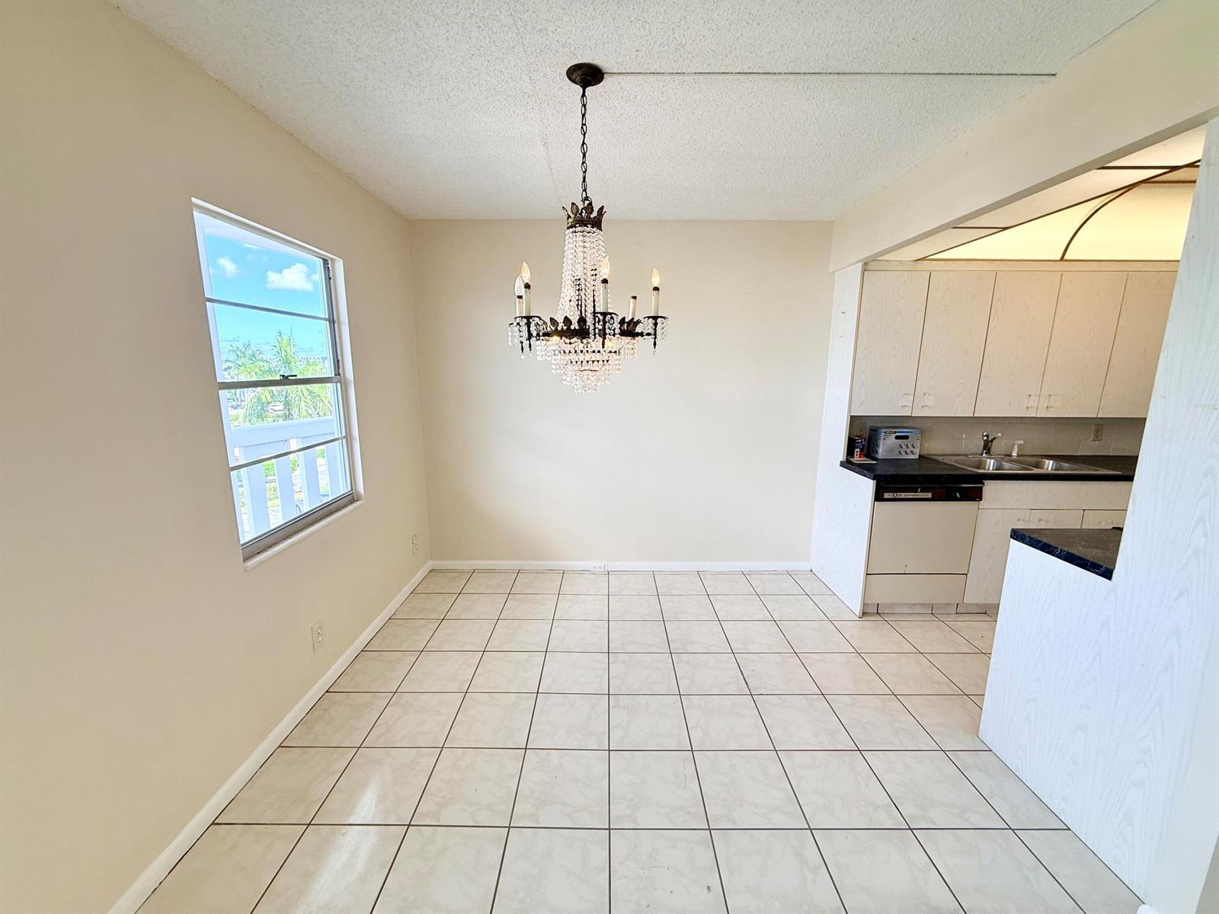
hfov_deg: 102.1
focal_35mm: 14
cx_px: 610
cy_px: 457
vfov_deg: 85.7
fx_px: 493
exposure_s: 1/170
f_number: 2.2
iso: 64
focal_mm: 2.22
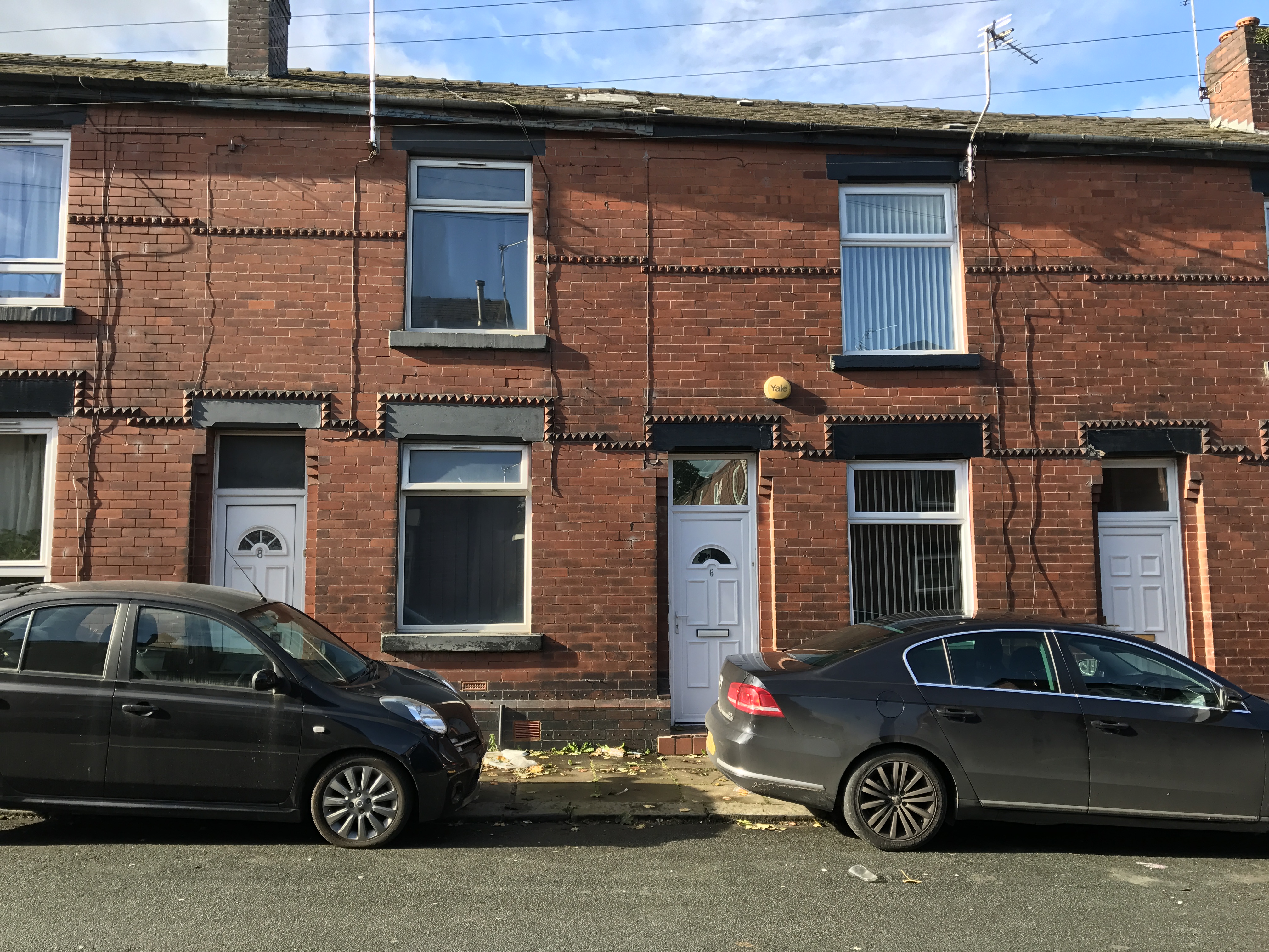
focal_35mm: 28
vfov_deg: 49.7
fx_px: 1026
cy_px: 476
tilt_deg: +5.7
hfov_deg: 63.4
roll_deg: +1.1
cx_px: 634
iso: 20
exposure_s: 1/556
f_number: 1.8
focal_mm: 3.99
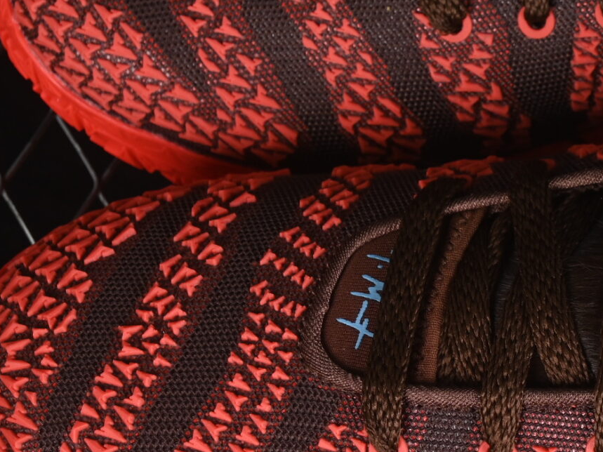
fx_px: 3745
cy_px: 193
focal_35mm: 215
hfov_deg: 9.1
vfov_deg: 6.9
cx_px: 691
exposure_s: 1/80
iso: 160
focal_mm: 50
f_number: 7.1
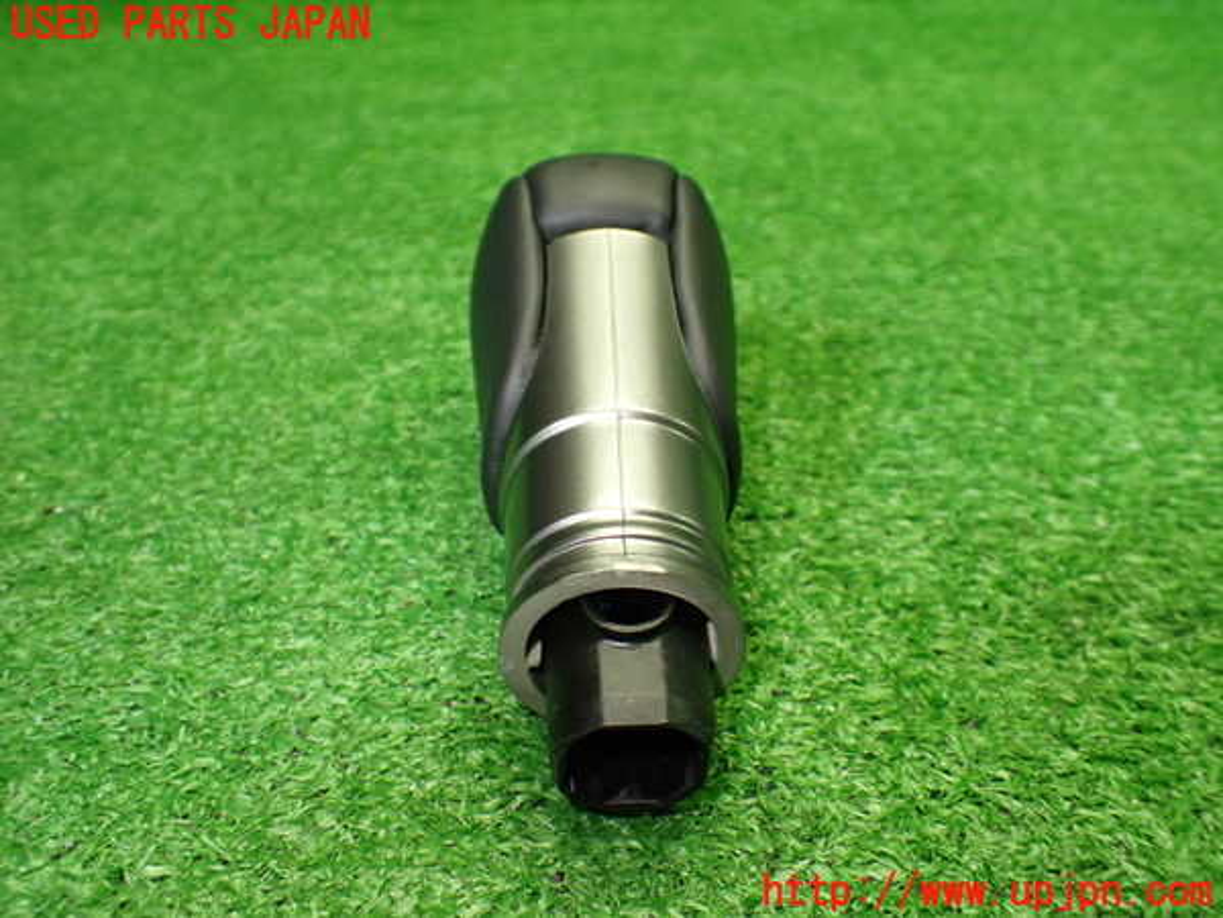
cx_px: 612
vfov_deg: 46.8
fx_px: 1060
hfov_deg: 60.0
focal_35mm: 30
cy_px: 459
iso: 500
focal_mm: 5.4
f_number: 2.3
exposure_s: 1/125
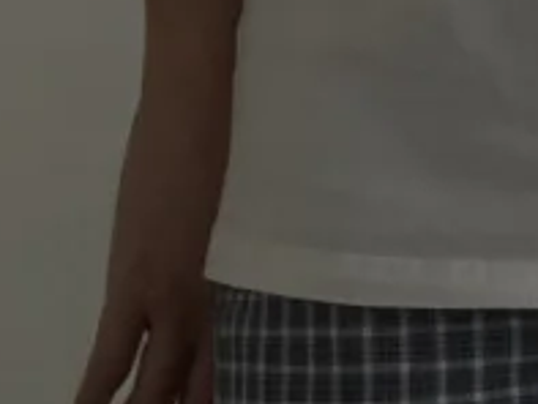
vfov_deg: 5.6
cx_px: 513
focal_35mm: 263
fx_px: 4090
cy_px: -248
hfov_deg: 7.5
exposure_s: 1/27
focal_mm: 6.76
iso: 800
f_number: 1.78
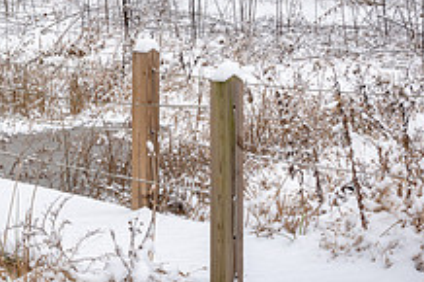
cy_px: 9
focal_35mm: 128
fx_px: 1506
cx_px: -12
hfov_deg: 15.7
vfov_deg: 10.6
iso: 200
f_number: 13
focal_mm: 48
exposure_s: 1/45
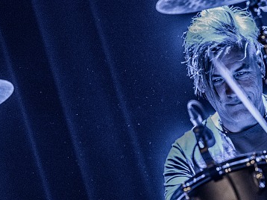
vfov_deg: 4.4
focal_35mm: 339
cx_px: 227
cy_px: 131
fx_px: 2613
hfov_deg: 5.8
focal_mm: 175
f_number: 2.8
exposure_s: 1/50
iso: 3200
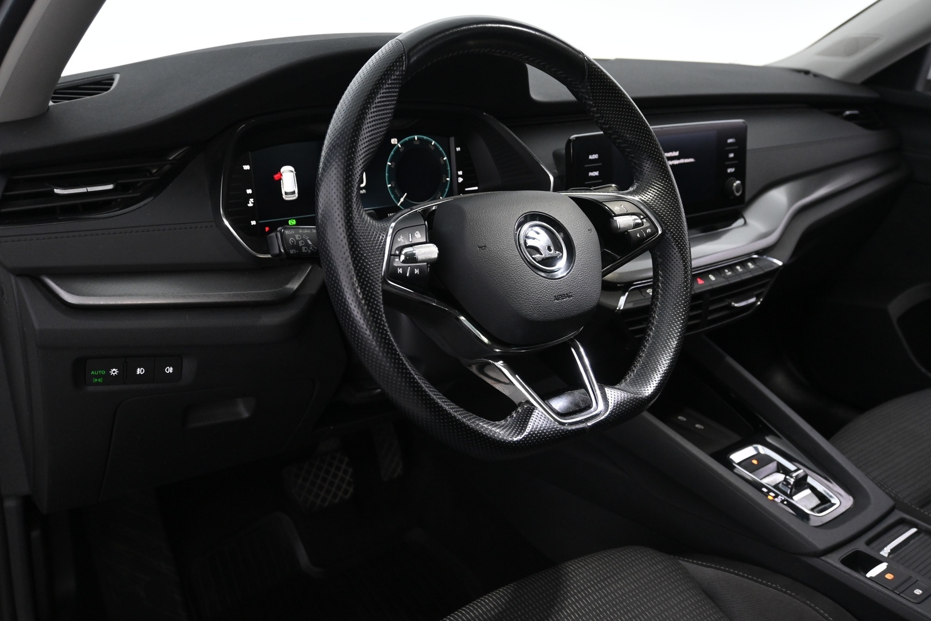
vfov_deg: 41.7
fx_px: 815
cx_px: 466
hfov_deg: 59.5
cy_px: 310
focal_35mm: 32
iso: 1400
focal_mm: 21
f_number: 4
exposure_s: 1/30
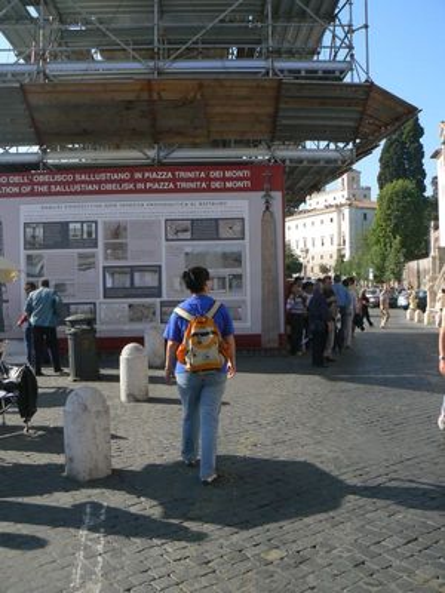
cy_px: 296
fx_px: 617
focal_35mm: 36
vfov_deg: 51.4
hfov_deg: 39.7
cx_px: 222
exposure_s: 1/640
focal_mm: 6
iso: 80
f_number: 4
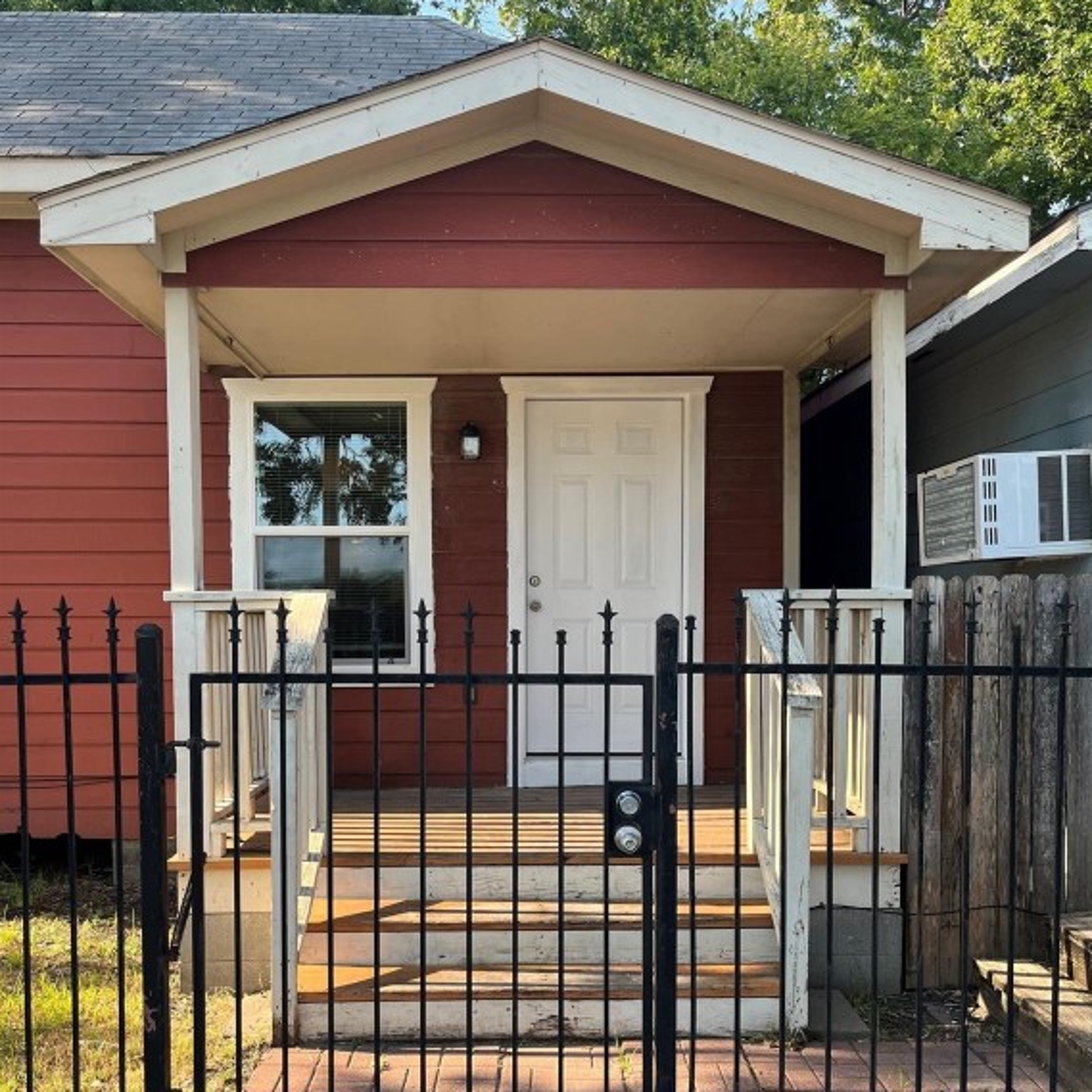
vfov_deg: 52.2
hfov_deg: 52.5
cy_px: 649
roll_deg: +0.4
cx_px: 551
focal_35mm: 31
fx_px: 1106
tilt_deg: -3.3
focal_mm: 5.1
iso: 50
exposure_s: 1/561
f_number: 1.6
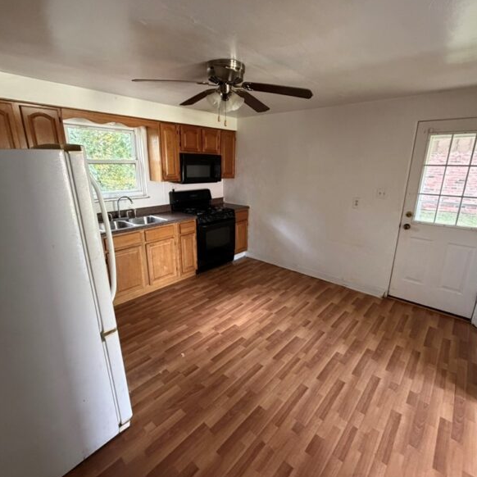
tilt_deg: -15.3
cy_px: 236
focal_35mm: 17
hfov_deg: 83.9
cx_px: 247
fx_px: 265
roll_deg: -0.4
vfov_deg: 84.0
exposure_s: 1/60
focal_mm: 2.22
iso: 500
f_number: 2.2
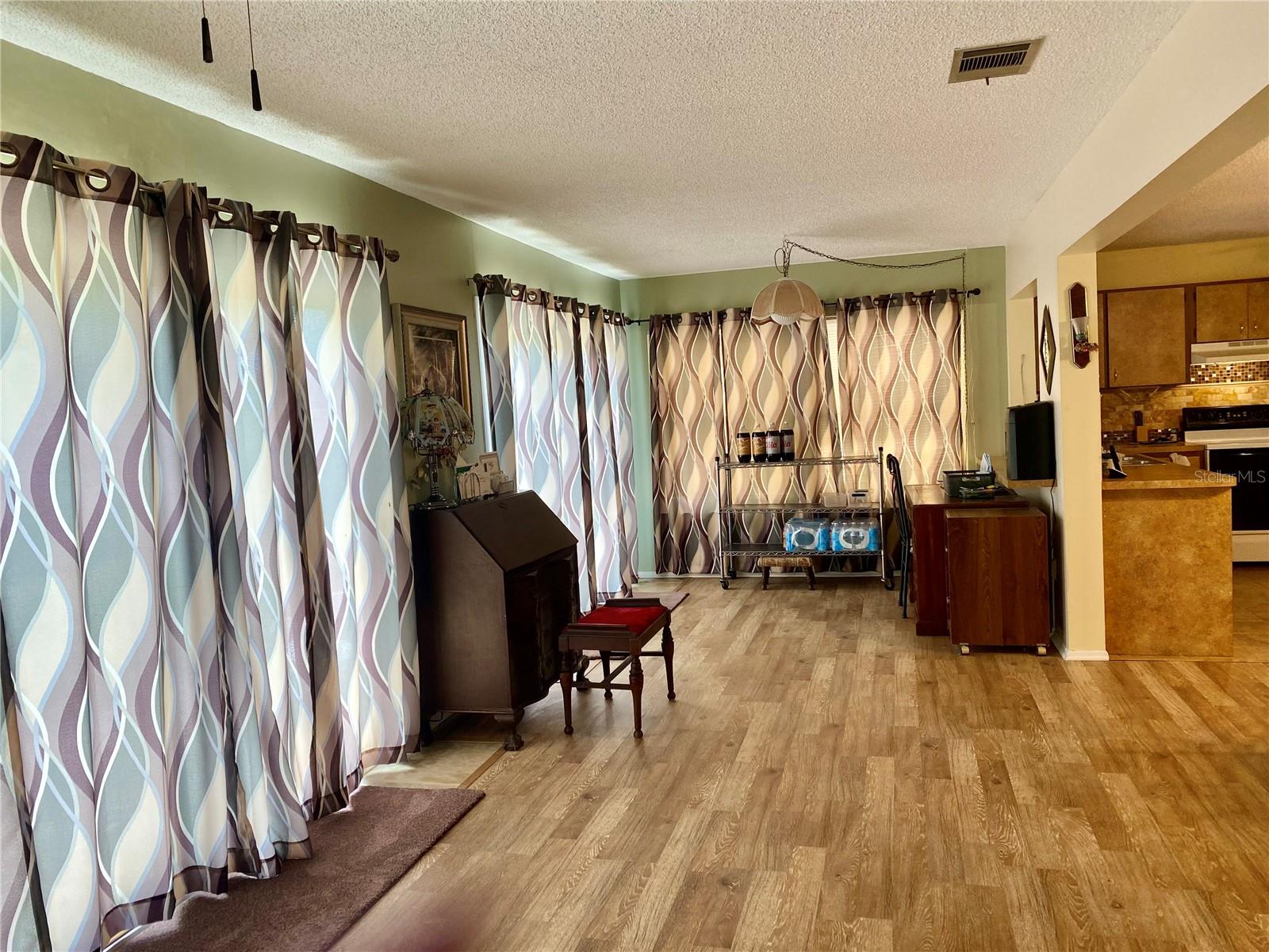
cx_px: 634
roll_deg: +3.2
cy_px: 476
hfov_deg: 67.3
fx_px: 953
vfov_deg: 53.1
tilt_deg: -6.3
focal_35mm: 26
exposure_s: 1/60
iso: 64
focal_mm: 4.25
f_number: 1.8
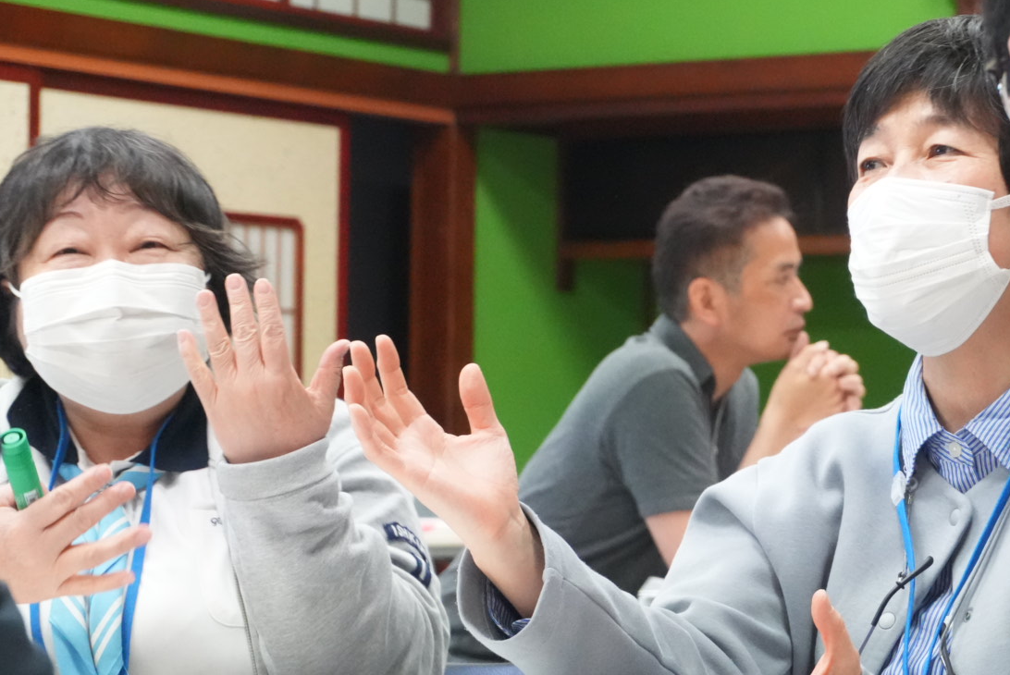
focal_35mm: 111
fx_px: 3117
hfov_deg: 18.3
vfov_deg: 12.4
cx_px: 688
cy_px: 361
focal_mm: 50
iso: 6400
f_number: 5.6
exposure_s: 1/50
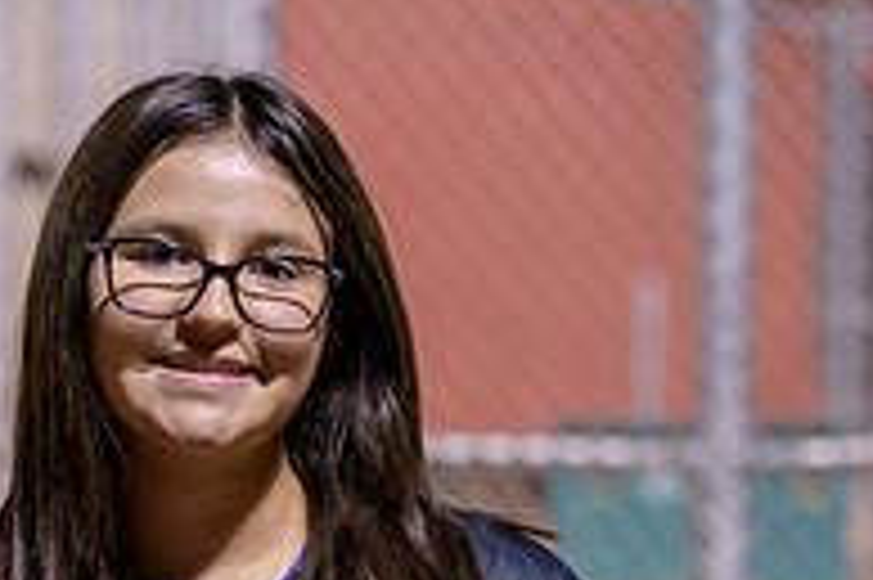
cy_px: 967
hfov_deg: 7.3
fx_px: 6857
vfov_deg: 4.8
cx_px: 225
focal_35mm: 283
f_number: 5
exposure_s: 1/250
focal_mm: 122
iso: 4000
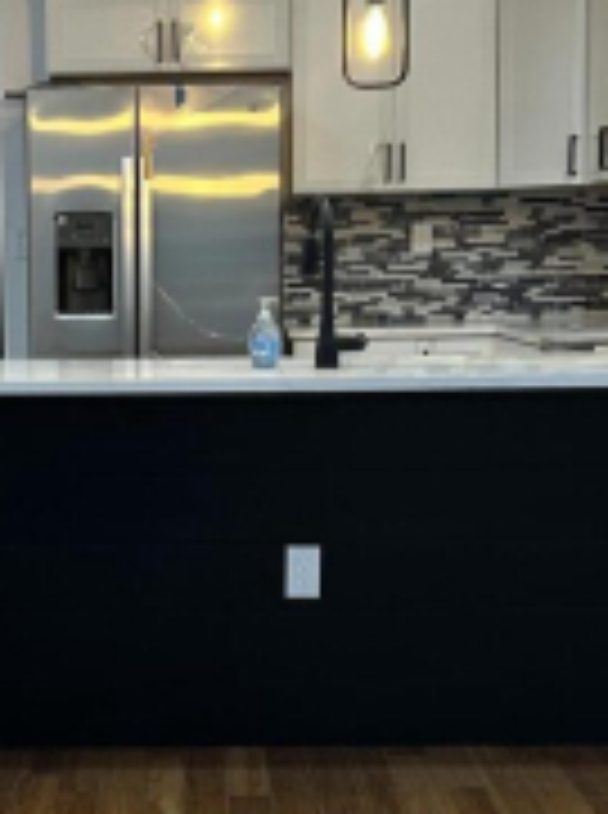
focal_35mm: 96
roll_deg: +0.9
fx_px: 2256
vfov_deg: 20.3
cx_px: 113
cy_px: 605
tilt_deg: -9.1
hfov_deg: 15.2
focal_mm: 5.7
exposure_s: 1/60
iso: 80
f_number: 1.5
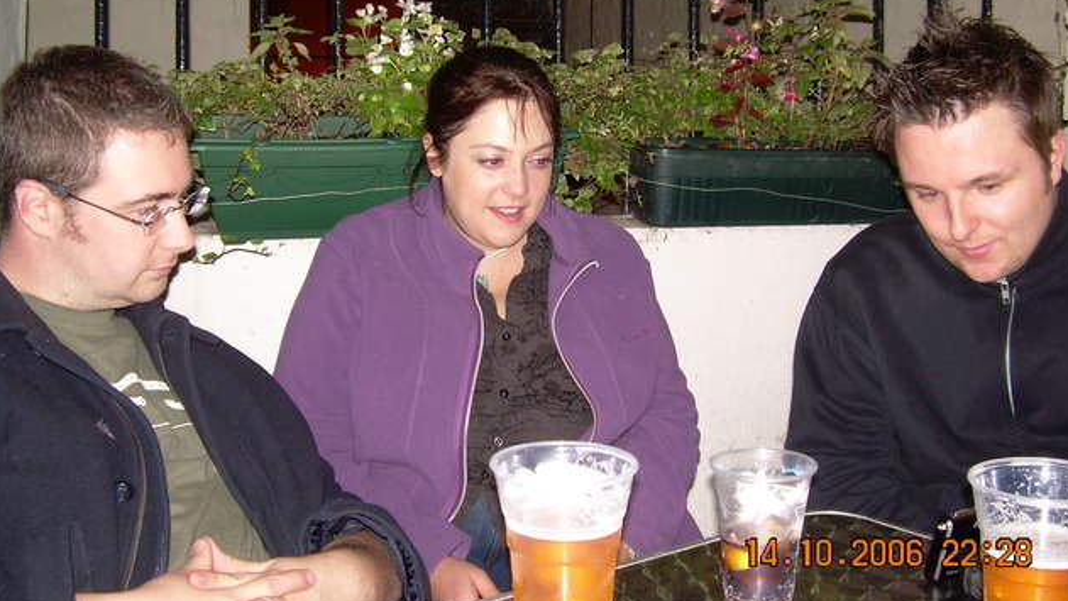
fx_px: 1189
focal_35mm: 42
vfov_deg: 28.3
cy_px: 232
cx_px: 537
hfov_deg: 48.4
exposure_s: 1/60
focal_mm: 6.3
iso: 92
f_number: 2.8
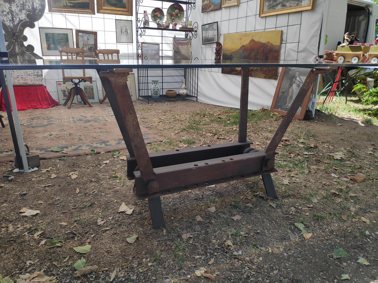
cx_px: 189
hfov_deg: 81.7
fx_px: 218
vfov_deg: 66.0
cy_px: 142
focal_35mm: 20
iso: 100
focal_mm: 3.94
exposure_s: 1/818
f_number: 1.9
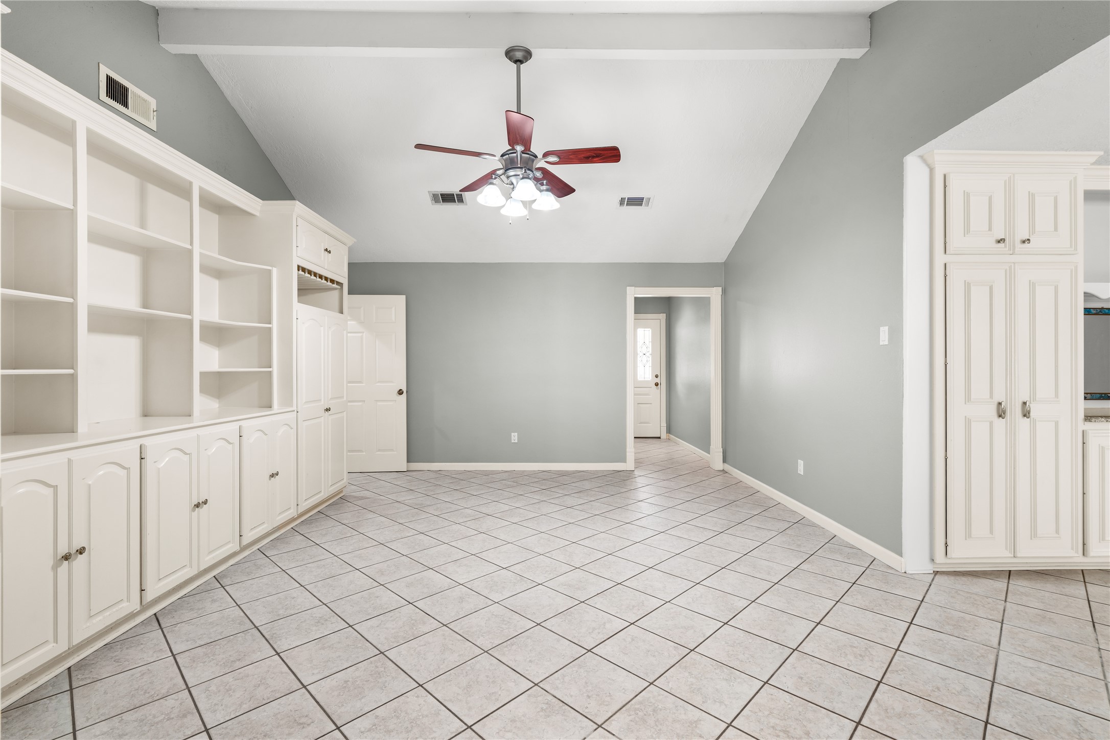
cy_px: 370
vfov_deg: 73.7
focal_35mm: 16
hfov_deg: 96.7
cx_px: 555
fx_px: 493
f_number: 9
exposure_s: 2.5
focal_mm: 16
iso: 200
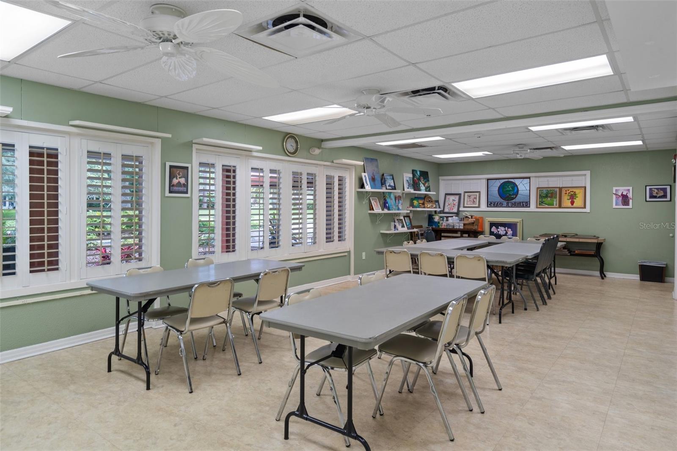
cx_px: 338
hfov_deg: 78.6
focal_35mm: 22
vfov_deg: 57.2
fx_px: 414
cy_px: 226
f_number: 8
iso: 320
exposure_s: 1/4
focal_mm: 22
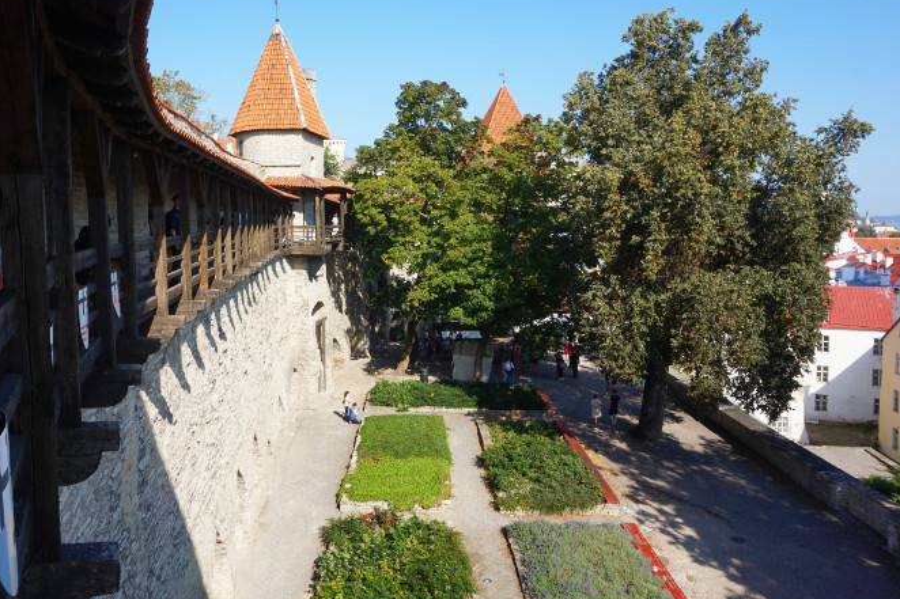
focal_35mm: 29
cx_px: 390
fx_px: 725
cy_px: 256
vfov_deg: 44.8
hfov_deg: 63.4
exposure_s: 1/80
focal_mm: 16
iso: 100
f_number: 13
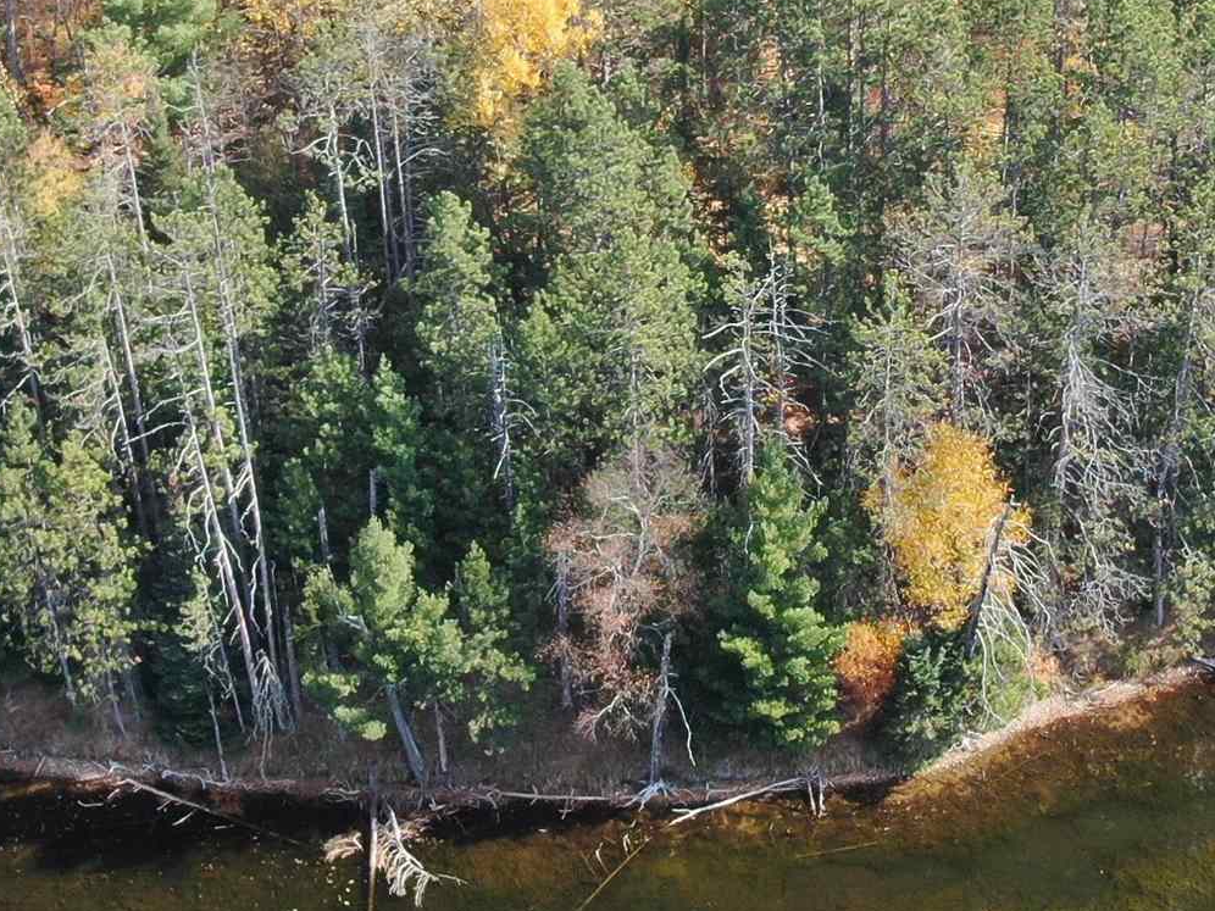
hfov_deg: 26.2
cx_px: 767
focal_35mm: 74
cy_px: 332
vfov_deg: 19.9
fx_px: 2597
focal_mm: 4.39
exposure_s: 1/320
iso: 100
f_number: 2.8
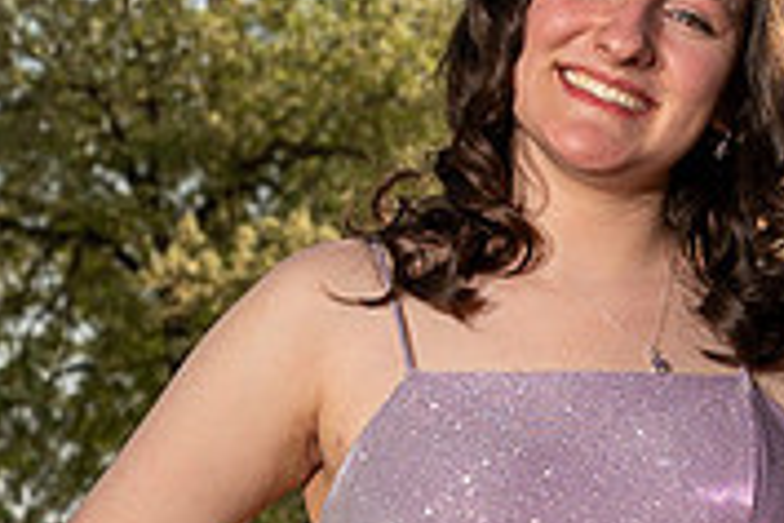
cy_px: 117
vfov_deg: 4.2
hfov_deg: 6.2
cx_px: 1379
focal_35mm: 326
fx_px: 7099
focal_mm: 70
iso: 50
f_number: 8
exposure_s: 1/200
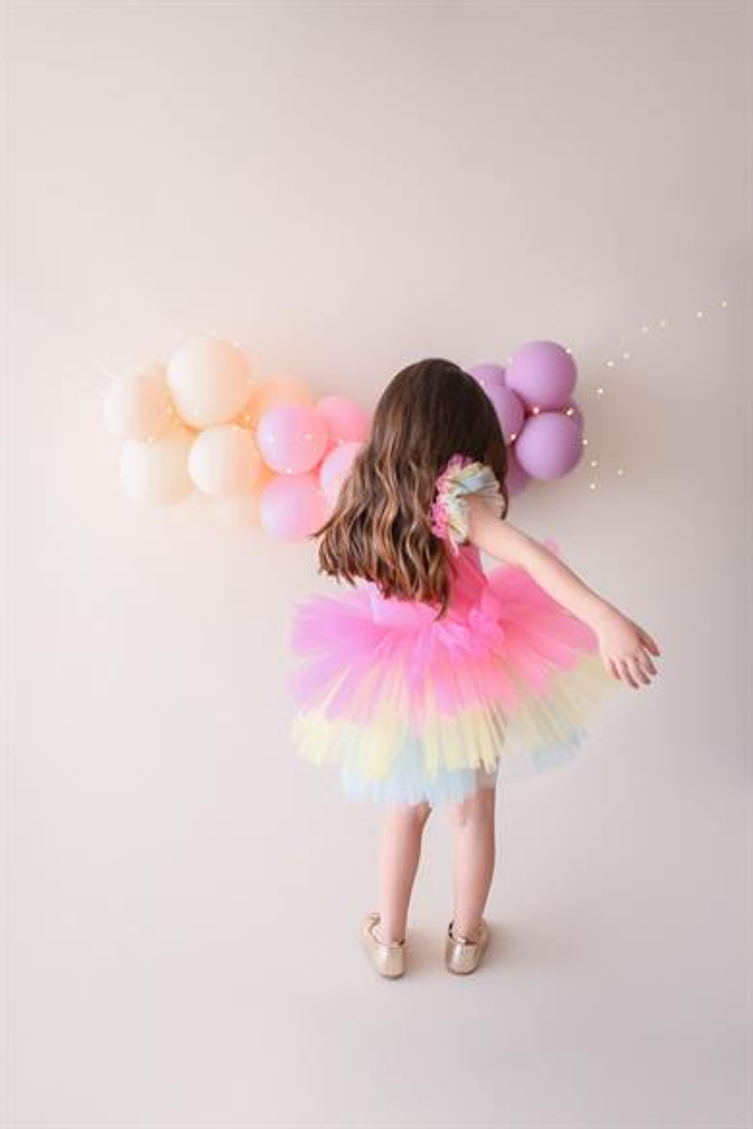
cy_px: 564
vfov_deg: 54.4
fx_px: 1098
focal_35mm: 35
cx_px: 376
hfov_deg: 37.9
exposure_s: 1/250
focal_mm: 35
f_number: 1.8
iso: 200
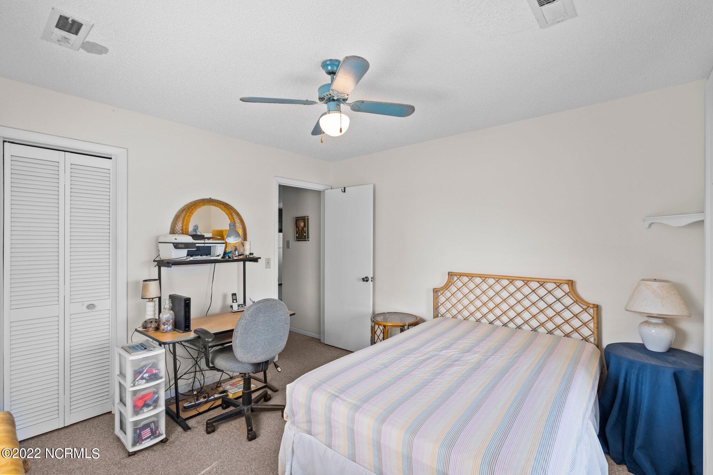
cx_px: 356
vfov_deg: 73.7
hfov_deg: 96.7
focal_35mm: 16
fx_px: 317
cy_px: 238
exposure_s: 1/25
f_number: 4
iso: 400
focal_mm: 16
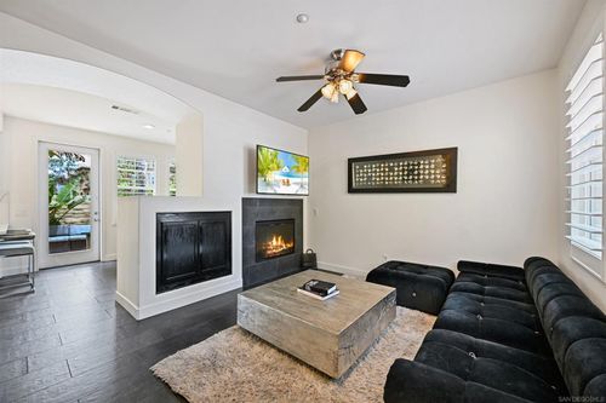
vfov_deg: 81.2
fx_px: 236
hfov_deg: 104.3
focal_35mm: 14
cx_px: 303
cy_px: 202
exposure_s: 1/6
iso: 320
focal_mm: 14
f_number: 8
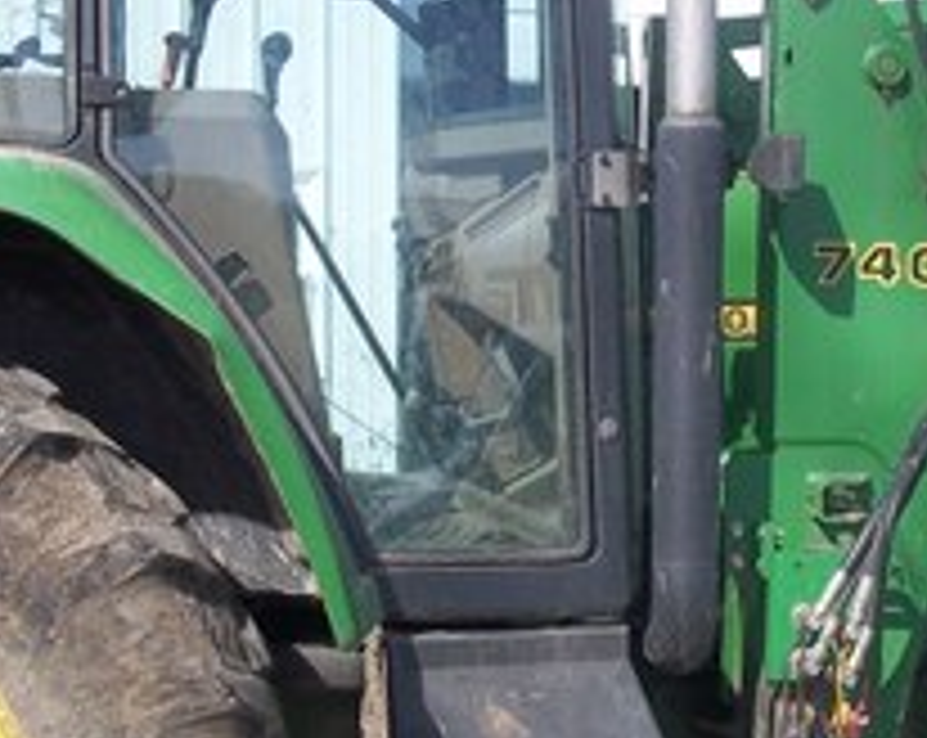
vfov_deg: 16.4
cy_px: 549
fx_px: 2547
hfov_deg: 20.6
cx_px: 572
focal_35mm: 93
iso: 80
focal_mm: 6.5
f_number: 8
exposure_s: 1/125
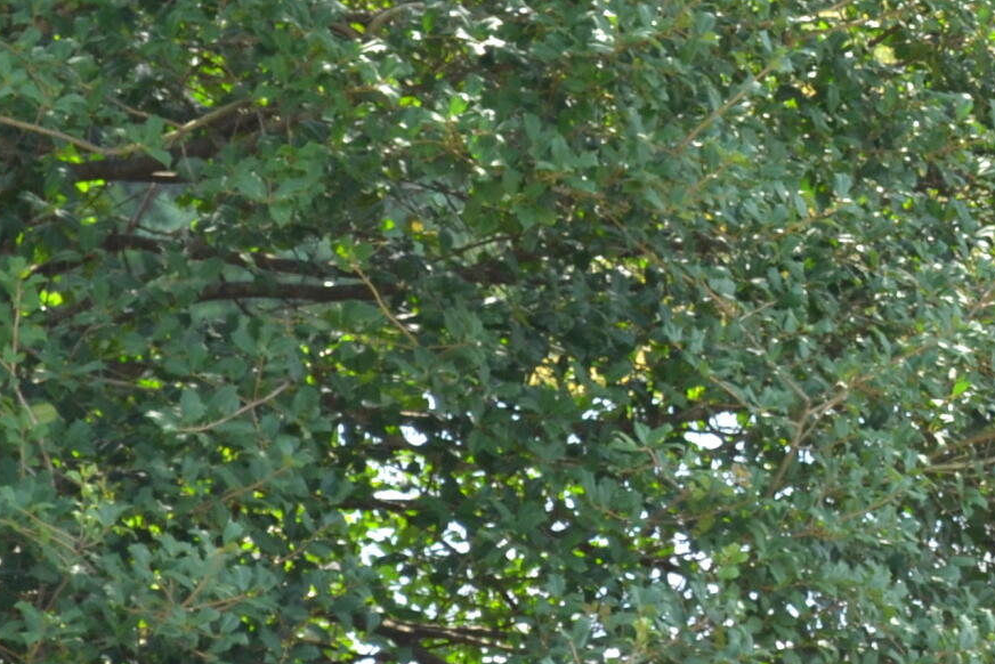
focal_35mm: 284
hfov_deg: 7.2
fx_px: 7844
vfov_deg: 4.8
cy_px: 638
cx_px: 1408
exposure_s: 1/160
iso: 400
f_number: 6.3
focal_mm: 55
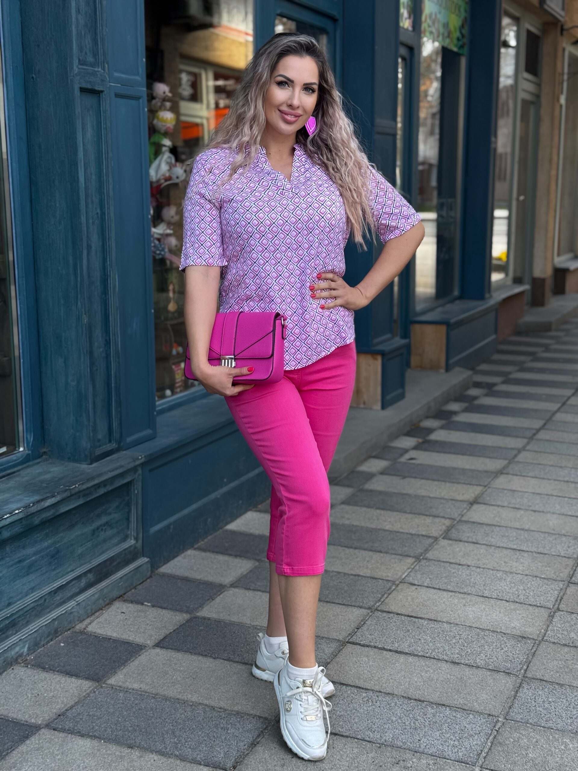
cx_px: 289
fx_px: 1069
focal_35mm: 48
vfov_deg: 39.7
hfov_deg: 30.3
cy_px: 386
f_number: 1.78
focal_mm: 6.76
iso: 64
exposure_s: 1/225
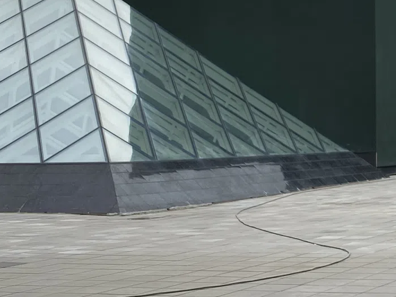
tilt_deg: -0.2
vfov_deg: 16.6
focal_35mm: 89
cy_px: 128
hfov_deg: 19.2
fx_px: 1018
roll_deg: +0.6
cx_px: 597
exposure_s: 1/1157
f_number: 1.8
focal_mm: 4.25
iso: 32
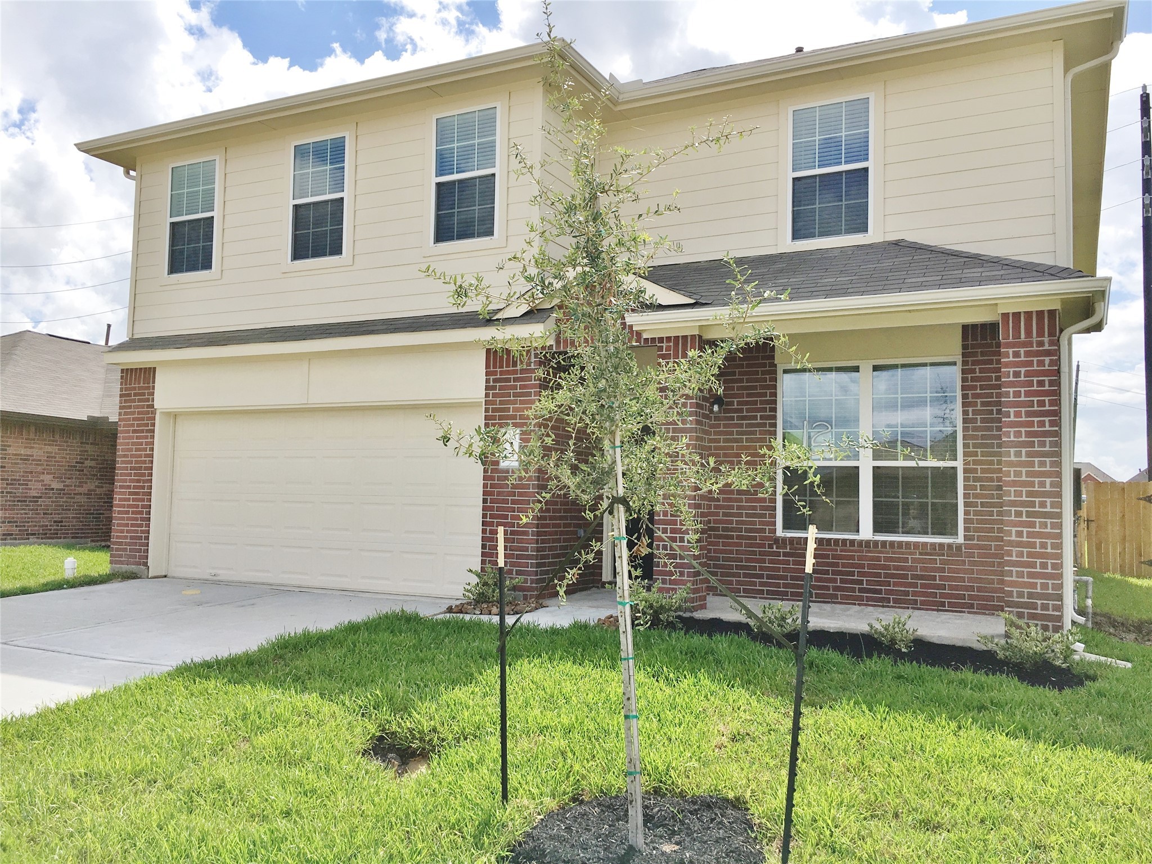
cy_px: 432
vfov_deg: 48.2
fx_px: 965
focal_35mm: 29
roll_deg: -1.5
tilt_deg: +5.1
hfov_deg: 61.7
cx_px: 576
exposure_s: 1/1832
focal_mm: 4.15
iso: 25
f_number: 2.2
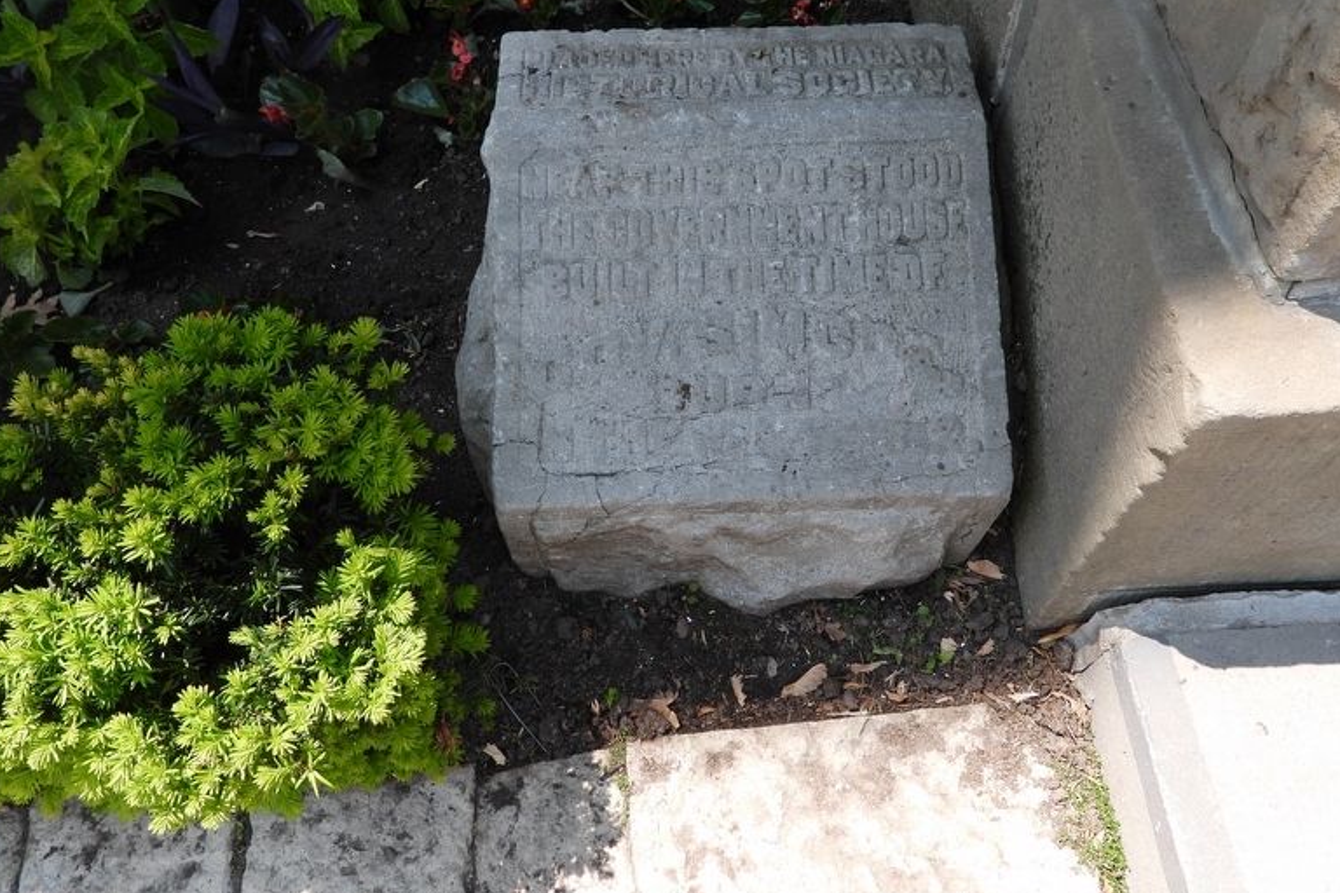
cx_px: 677
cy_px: 396
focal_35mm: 26
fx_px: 968
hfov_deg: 69.4
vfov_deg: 49.5
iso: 100
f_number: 2.8
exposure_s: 1/640
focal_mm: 4.3
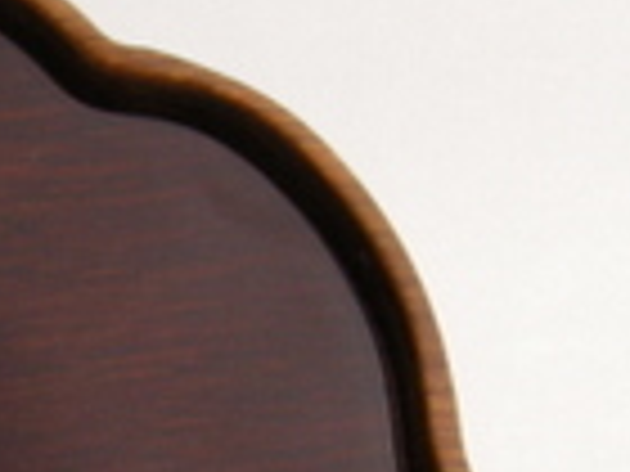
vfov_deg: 7.3
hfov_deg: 9.4
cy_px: 755
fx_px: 3640
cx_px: -522
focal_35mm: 200
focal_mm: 7.5
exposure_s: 1/85.4
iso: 64
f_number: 3.4
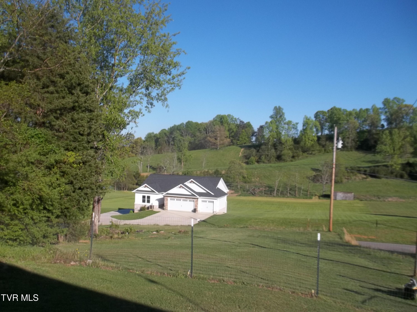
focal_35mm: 33
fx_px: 398
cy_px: 156
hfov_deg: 55.4
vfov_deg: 42.9
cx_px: 208
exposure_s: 1/160
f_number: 8
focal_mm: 5.9
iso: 64
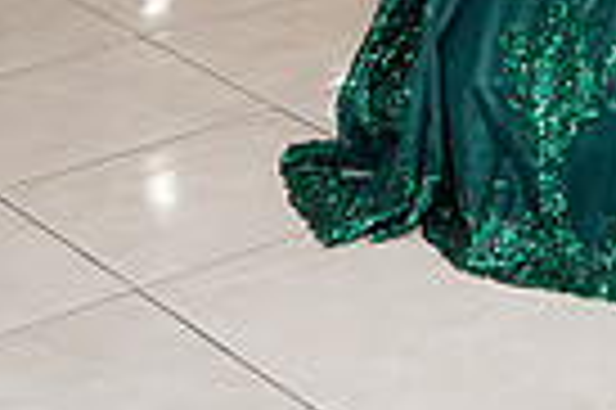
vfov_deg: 8.3
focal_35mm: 157
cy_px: -430
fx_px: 2683
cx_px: 868
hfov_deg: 12.6
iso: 800
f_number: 2.8
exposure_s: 1/250
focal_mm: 37
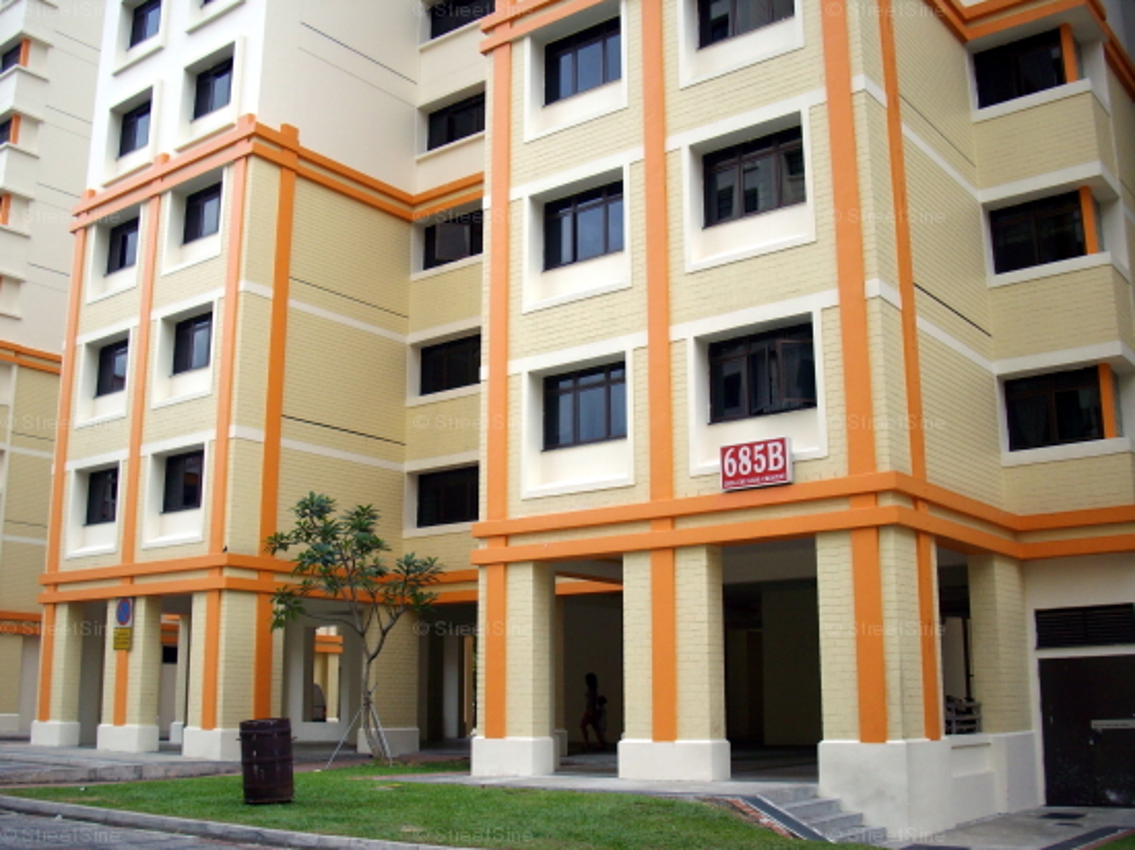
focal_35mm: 37
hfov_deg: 50.2
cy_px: 425
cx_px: 568
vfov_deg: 38.6
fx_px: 1213
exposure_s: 1/160
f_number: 2.8
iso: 80
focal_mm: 6.2
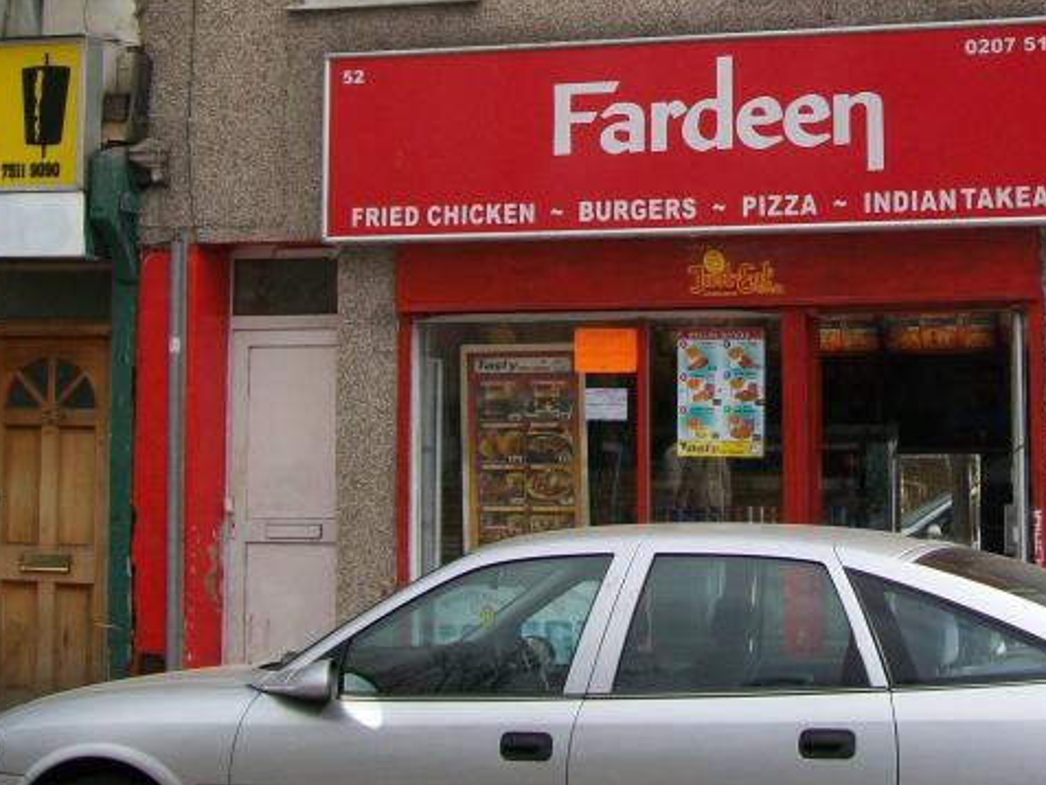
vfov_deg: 19.6
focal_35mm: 73
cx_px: 743
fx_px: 2206
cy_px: 15
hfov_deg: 26.4
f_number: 4.9
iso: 64
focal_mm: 6.1
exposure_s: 1/320
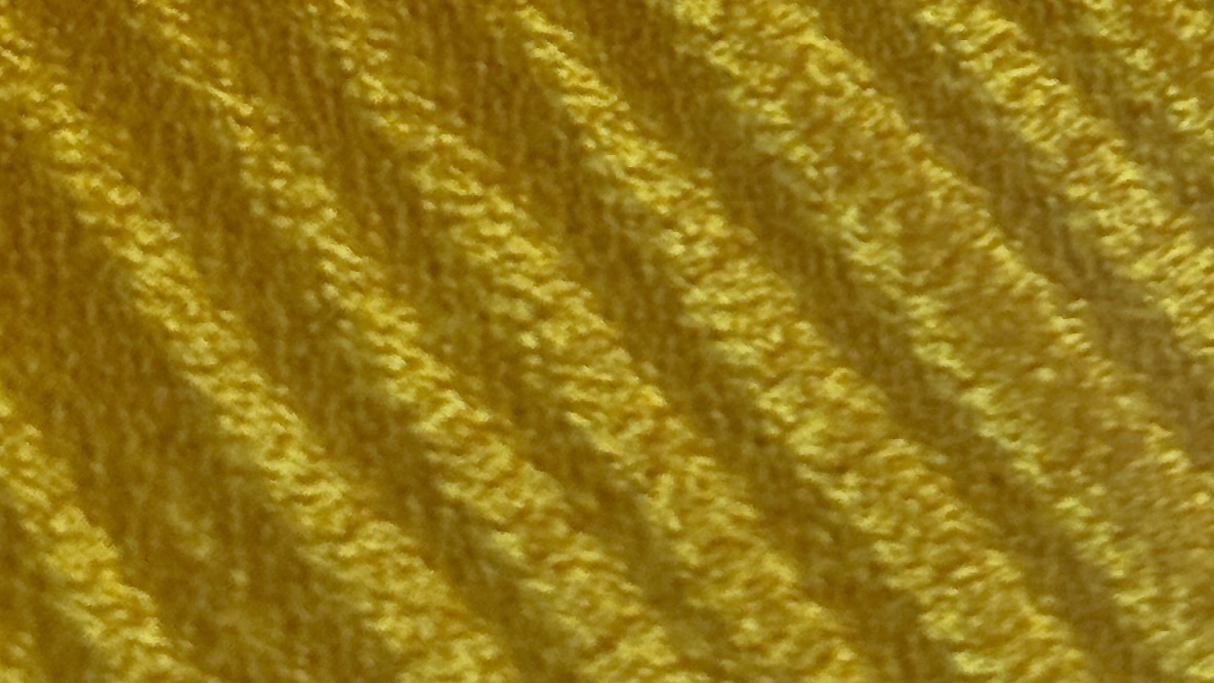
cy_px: -1021
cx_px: 1075
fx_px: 5729
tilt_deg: -57.6
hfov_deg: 12.0
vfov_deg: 6.5
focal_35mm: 178
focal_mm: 6.76
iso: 80
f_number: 1.78
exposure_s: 1/121
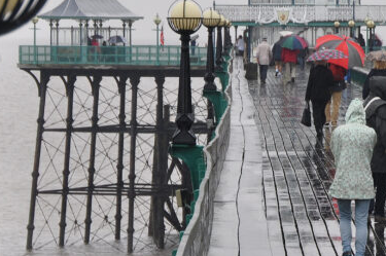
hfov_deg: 5.9
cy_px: 175
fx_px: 3730
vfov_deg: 3.9
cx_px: 349
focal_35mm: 348
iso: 220
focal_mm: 85
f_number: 8
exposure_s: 1/60
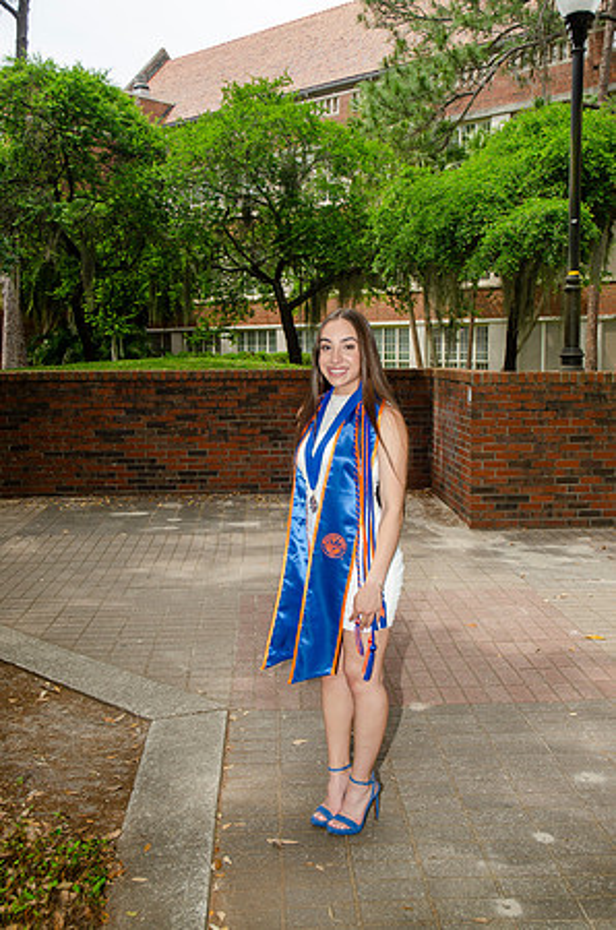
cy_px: 465
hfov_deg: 35.3
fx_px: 967
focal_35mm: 38
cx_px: 308
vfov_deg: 51.4
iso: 100
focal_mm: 25
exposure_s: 1/250
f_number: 5
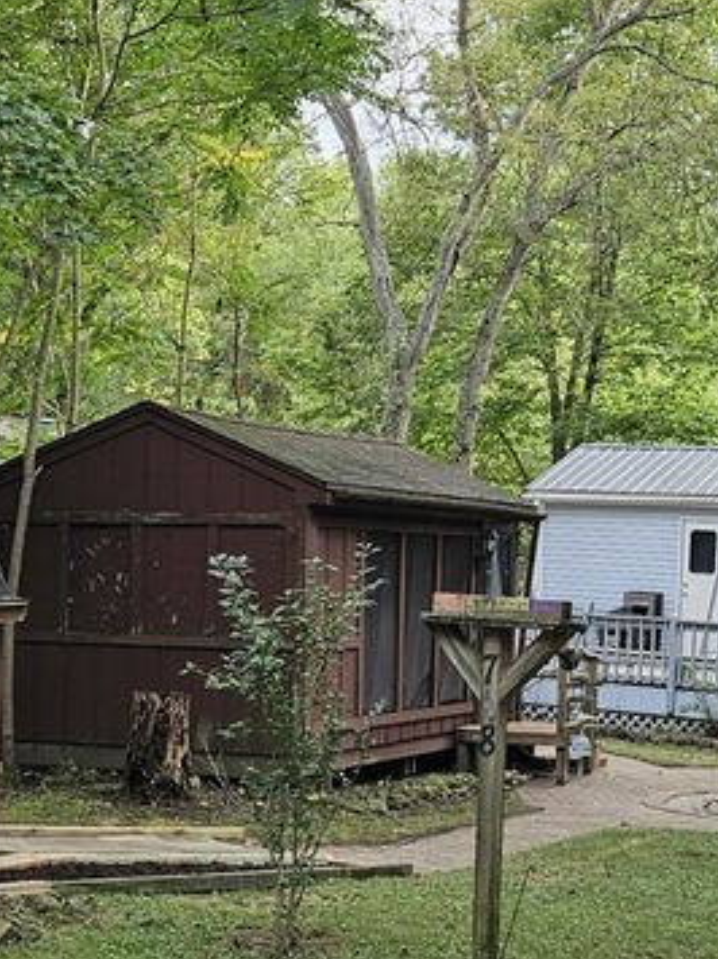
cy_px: 559
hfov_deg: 20.9
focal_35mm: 70
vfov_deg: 27.7
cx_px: 456
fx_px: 1937
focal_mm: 5.4
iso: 40
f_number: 1.8
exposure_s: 1/180
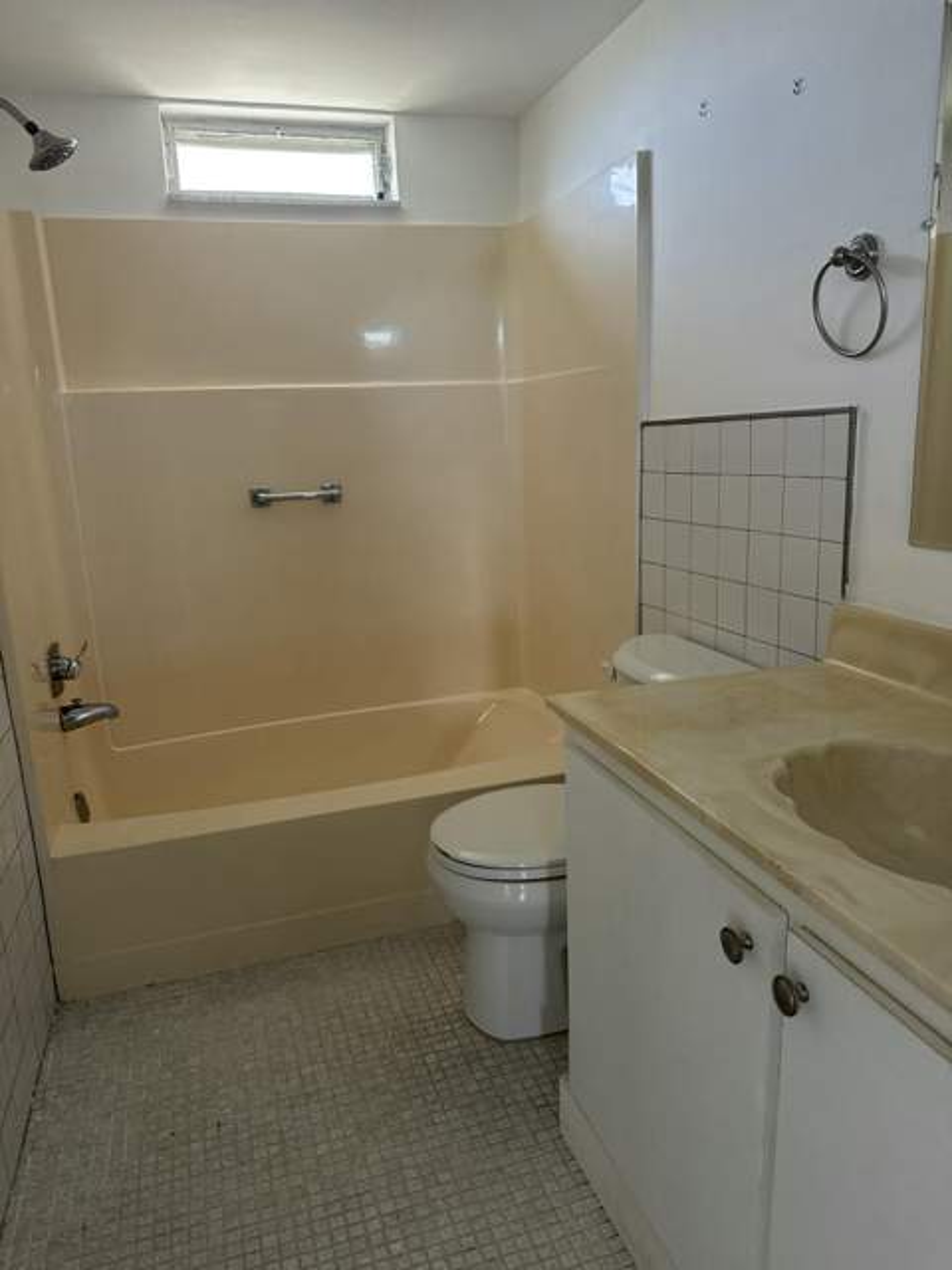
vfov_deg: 71.6
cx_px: 476
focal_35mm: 24
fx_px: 880
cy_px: 635
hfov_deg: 56.8
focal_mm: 6.76
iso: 320
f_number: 1.78
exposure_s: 1/60
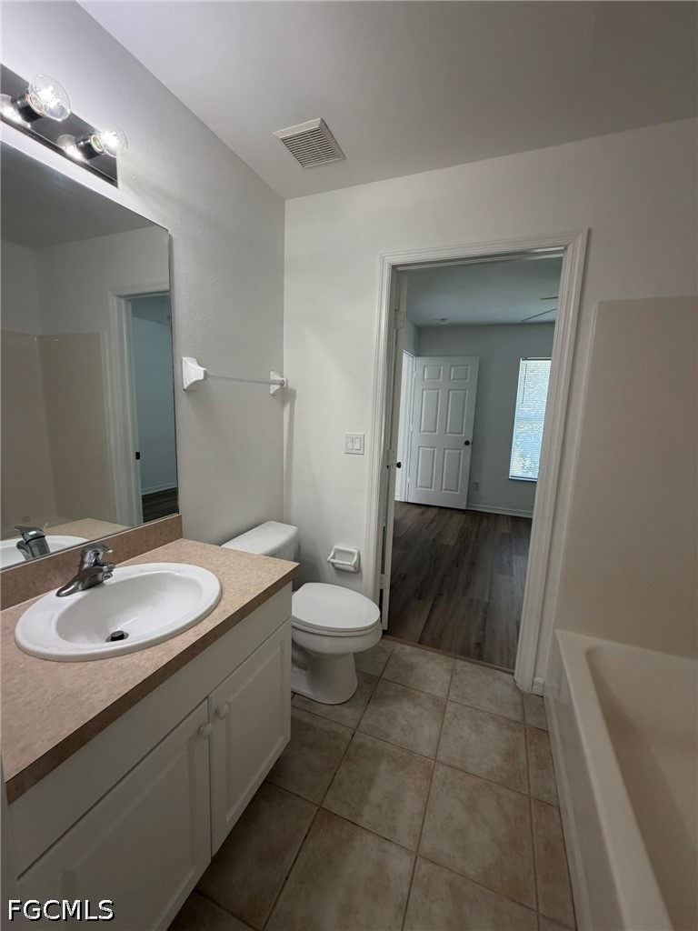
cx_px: 349
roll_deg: -2.3
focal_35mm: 14
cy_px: 466
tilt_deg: -9.0
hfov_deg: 85.7
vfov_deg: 102.1
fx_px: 376
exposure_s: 1/120
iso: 320
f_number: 2.2
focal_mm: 2.22
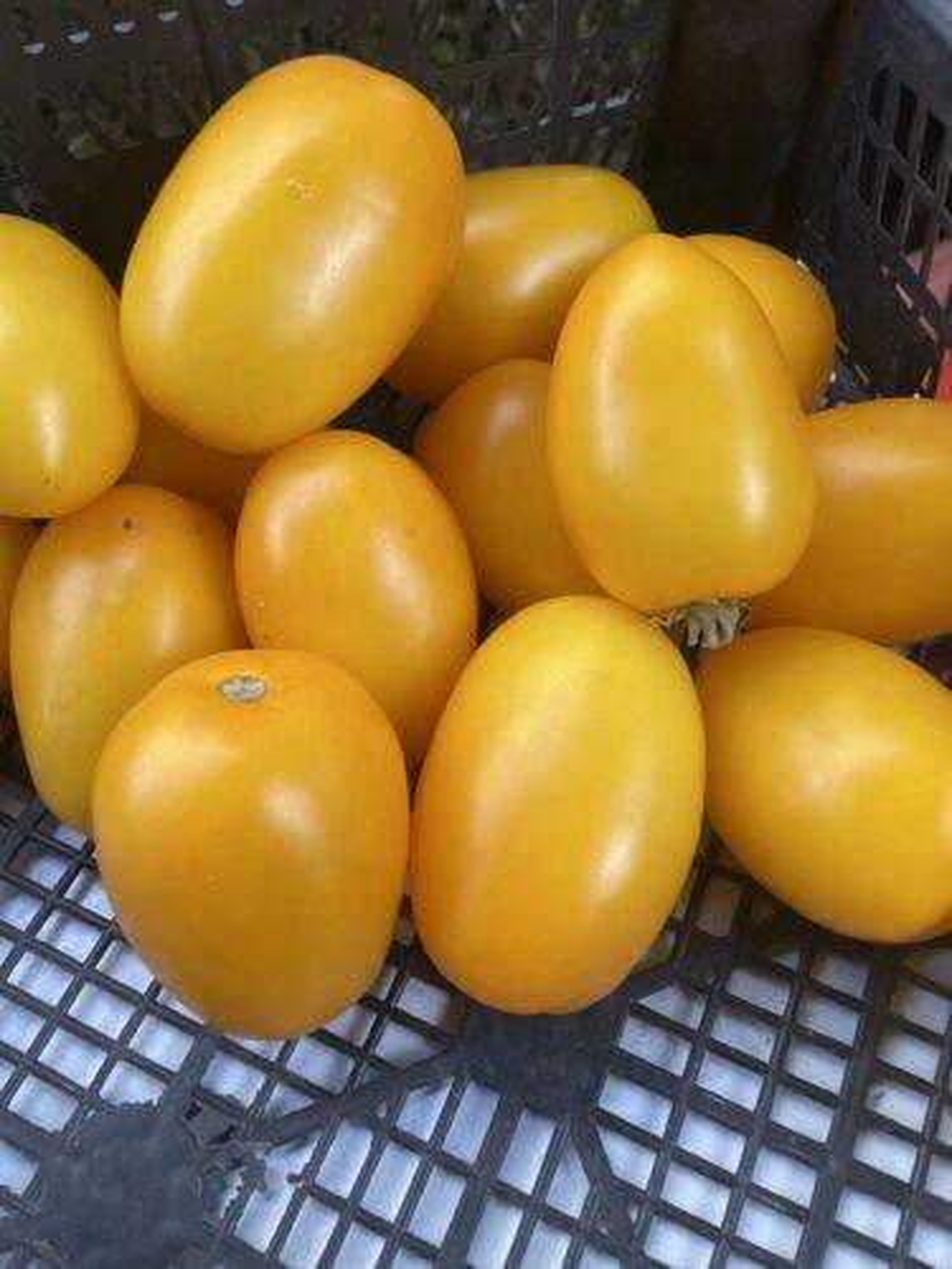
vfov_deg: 67.3
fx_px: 953
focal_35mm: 26
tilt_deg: -62.8
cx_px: 476
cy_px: 634
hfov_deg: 53.1
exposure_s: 1/60
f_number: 1.6
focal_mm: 4.2
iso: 160
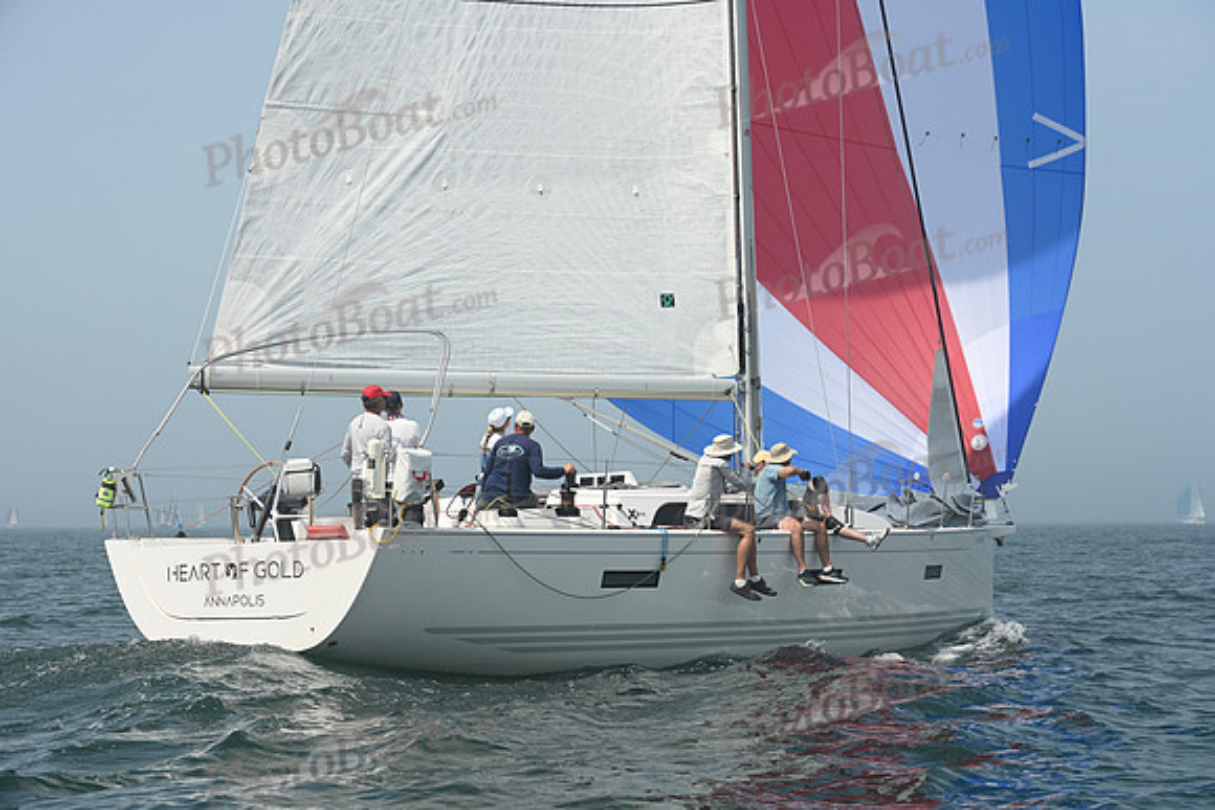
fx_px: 2363
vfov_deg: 19.5
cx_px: 608
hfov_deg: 28.8
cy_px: 405
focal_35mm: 70
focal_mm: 70
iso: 320
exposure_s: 1/1250
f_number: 8
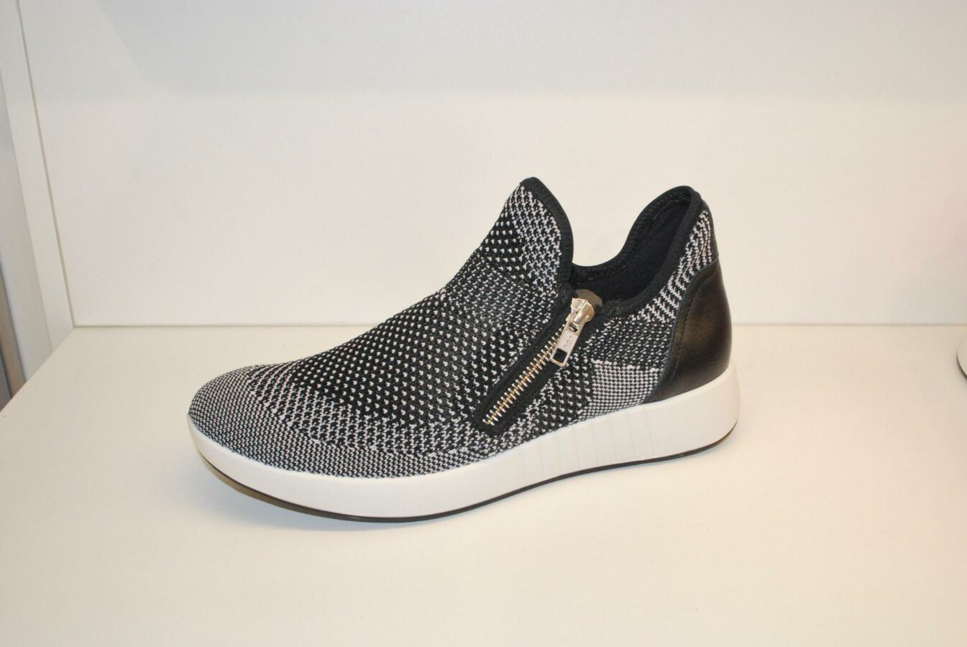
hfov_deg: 53.1
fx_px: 968
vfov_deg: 37.0
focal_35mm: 36
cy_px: 324
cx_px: 484
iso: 1600
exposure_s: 1/200
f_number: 9
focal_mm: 24
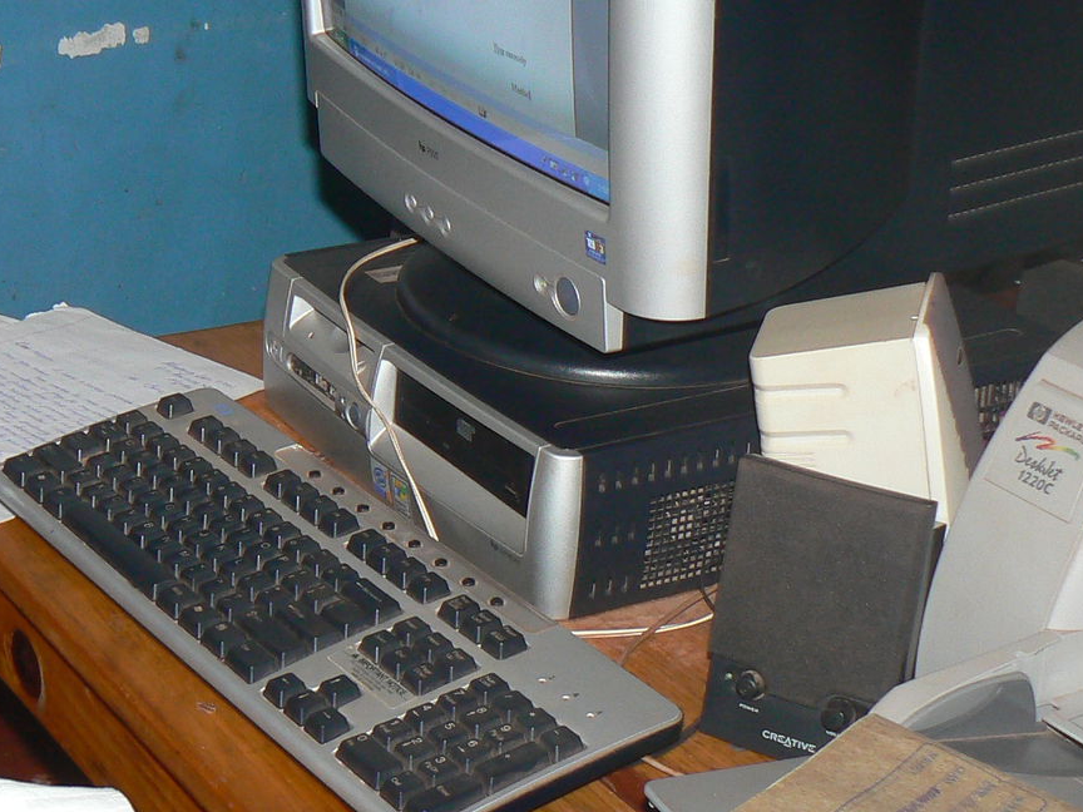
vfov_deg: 18.3
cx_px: -6
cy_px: 231
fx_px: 2503
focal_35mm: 80
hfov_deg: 23.4
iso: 100
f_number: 2.8
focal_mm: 6
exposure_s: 1/30
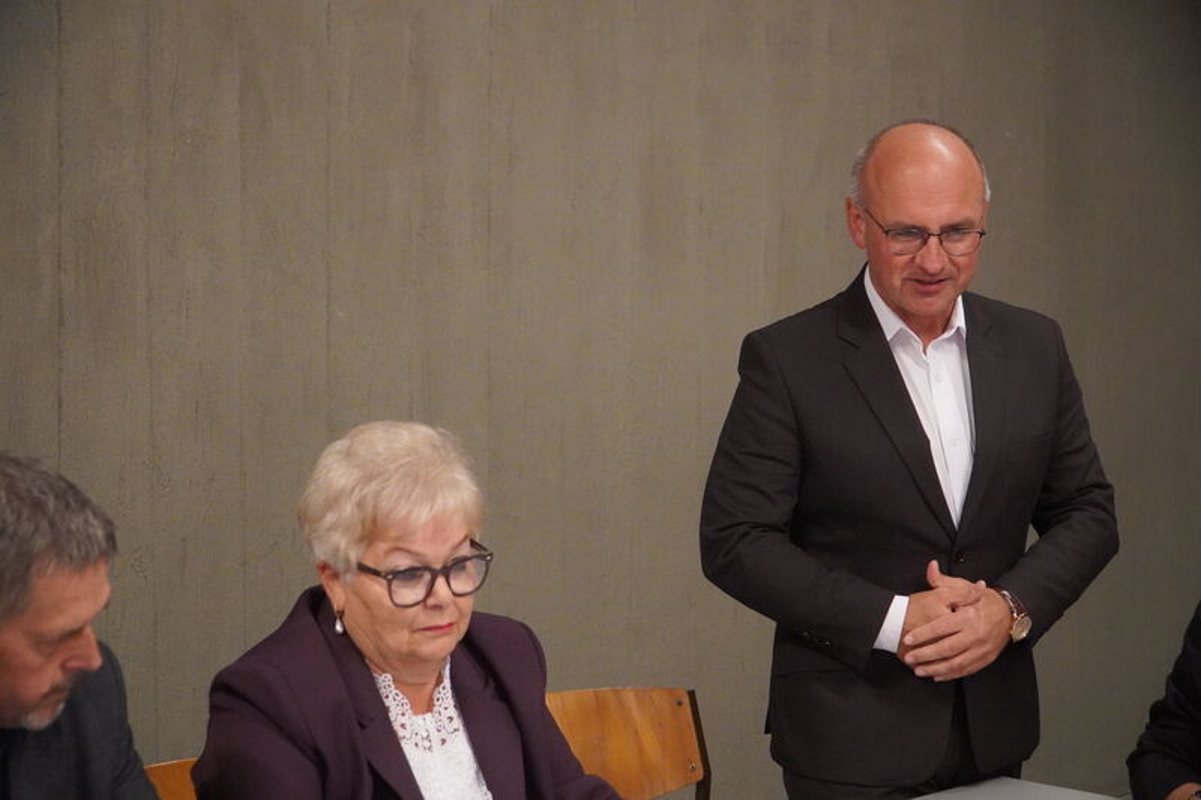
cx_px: 600
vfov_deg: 20.2
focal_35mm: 68
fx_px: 2251
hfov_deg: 29.9
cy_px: 400
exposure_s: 1/125
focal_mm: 45
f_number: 4
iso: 6400
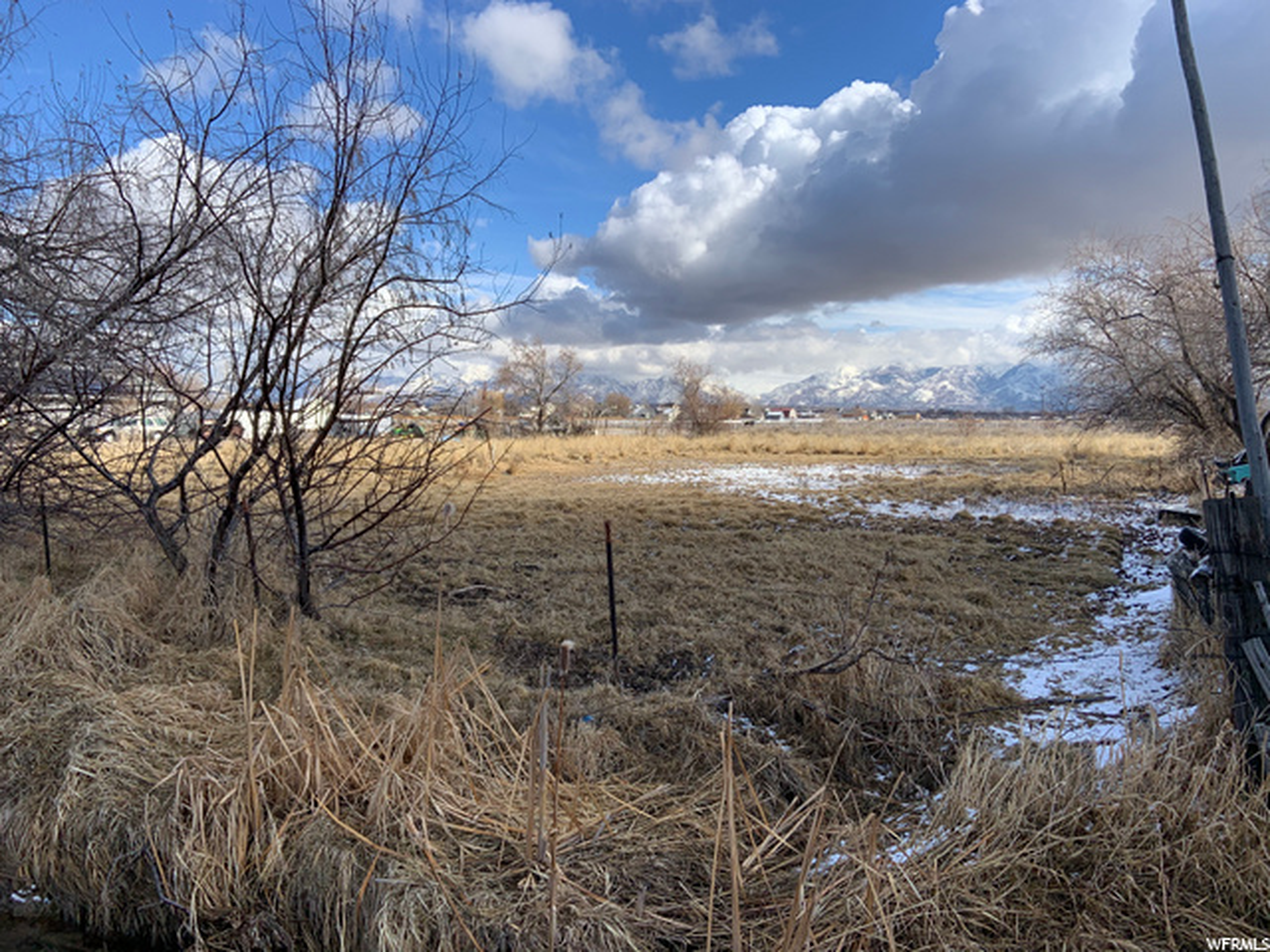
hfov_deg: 67.3
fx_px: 954
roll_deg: -0.1
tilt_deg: -1.3
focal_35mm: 26
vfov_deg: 53.1
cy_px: 476
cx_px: 635
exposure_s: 1/2114
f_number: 1.8
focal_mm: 4.25
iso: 25
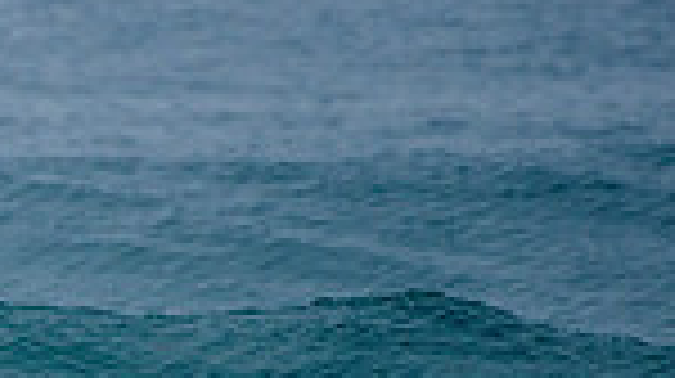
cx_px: -554
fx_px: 36241
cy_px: 506
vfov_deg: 0.6
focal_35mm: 2027
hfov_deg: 1.1
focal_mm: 500
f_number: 5.6
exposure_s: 1/2000
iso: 450
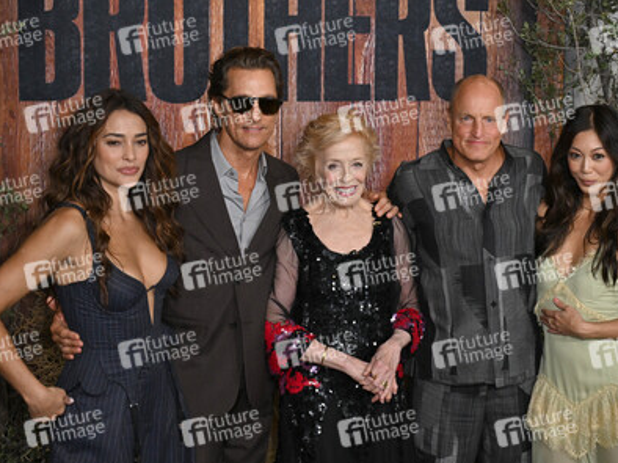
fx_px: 785
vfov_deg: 32.8
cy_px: 232
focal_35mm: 44
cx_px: 336
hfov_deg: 42.9
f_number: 7.1
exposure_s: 1/250
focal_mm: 40
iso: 1000
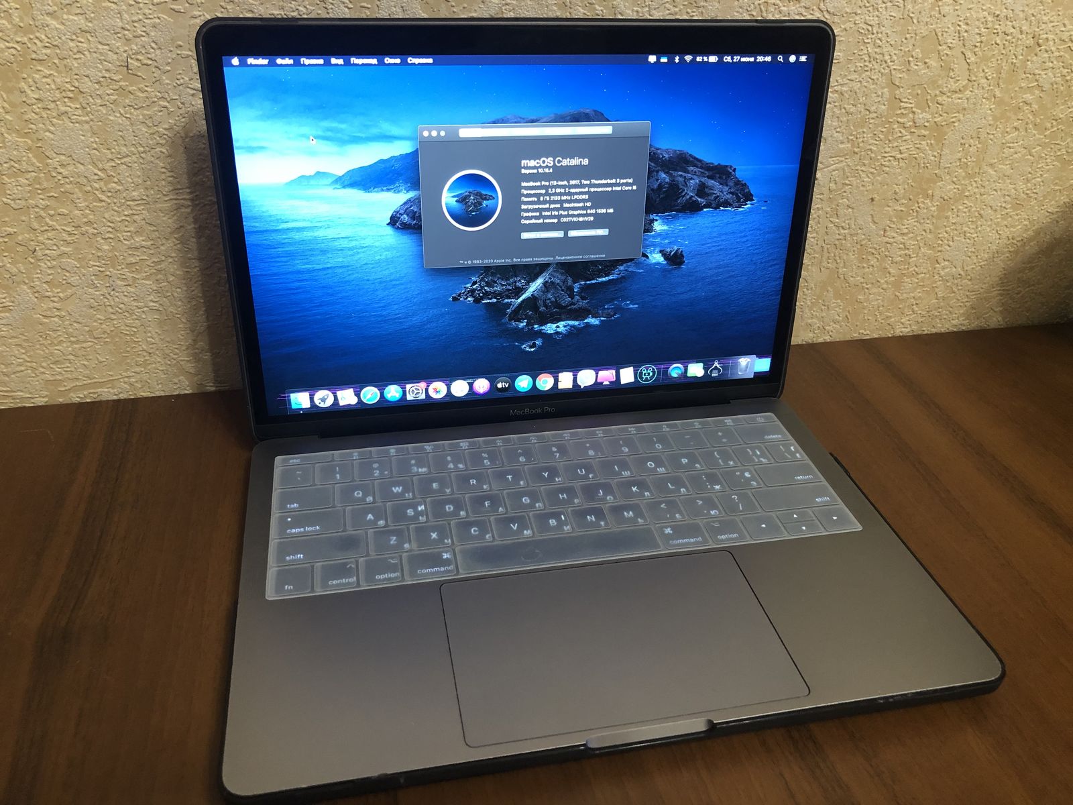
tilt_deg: -33.5
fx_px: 868
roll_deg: -2.1
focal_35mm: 28
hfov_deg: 63.4
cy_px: 402
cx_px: 536
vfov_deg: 49.7
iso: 100
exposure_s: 1/11
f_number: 1.8
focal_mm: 3.99
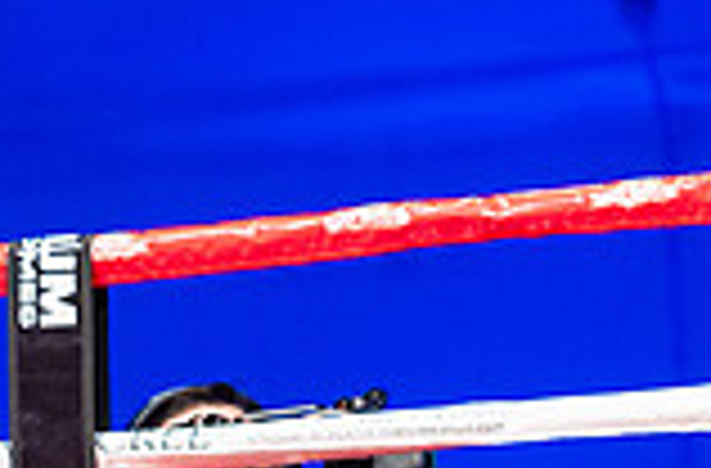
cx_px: 1050
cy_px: 505
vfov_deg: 6.3
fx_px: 4210
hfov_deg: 9.4
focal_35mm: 214
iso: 3200
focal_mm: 50
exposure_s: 1/1000
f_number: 2.5
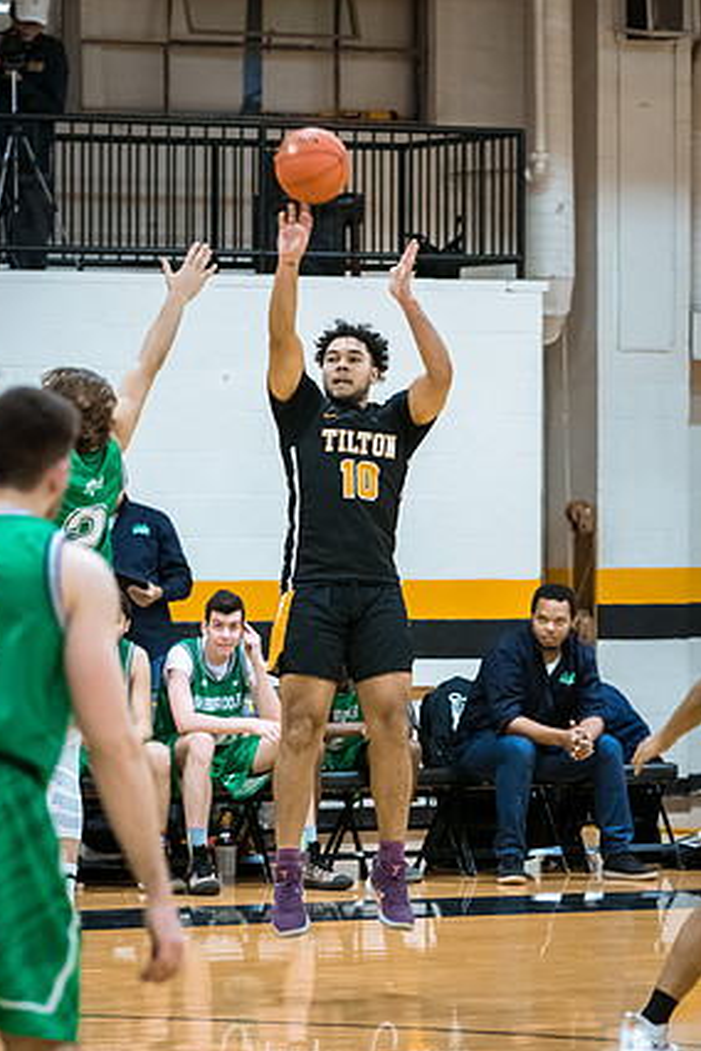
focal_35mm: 190
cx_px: 333
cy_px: 550
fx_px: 5549
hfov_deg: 7.2
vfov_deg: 10.8
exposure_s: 1/400
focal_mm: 120
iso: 3200
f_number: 2.8
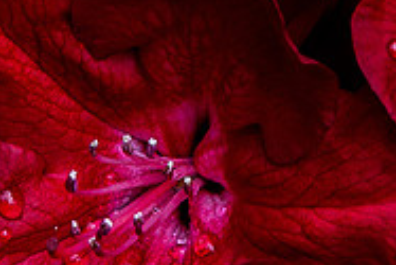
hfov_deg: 4.4
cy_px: -220
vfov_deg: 2.9
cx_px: 10
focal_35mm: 467
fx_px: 5141
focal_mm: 72
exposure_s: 1/125
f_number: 8
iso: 200
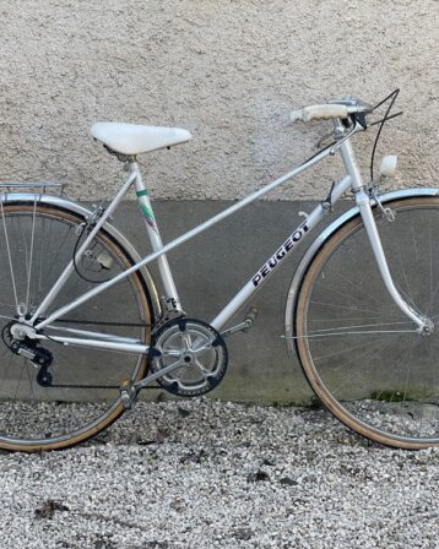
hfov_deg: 22.5
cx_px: 220
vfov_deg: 27.9
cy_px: 274
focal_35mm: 68
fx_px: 1105
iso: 25
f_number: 2
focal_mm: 6
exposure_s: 1/99
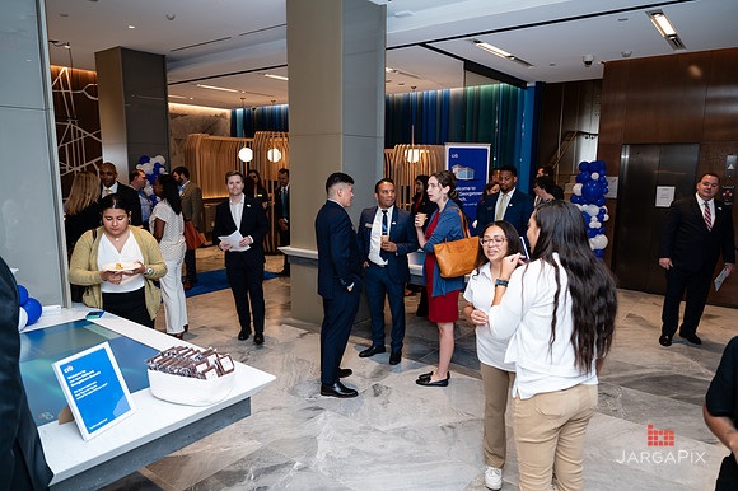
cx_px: 369
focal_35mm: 24
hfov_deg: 72.8
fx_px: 501
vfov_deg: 52.3
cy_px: 246
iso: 400
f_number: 3.2
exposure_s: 1/160
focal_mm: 24
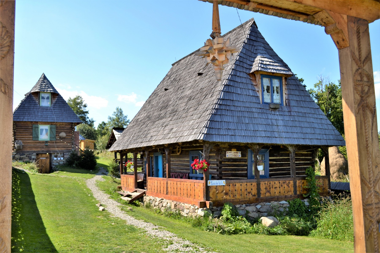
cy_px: 126
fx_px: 348
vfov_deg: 40.0
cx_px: 190
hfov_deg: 57.2
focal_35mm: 33
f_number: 5.6
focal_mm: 22
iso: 100
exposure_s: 1/200
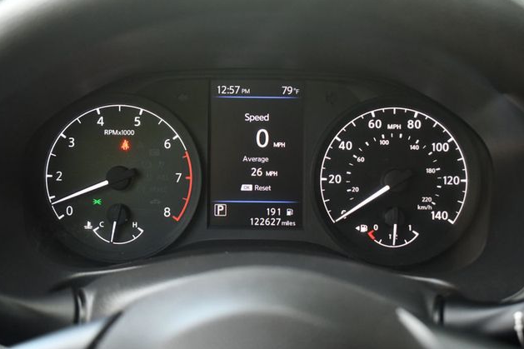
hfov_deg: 32.9
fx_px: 888
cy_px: 175
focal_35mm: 61
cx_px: 258
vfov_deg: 22.2
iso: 1400
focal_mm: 40
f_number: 5
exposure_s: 1/125
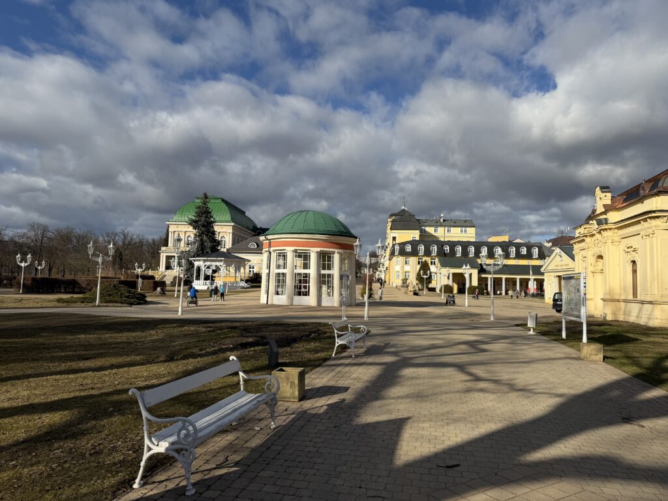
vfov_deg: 56.8
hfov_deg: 71.6
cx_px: 334
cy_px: 250
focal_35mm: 24
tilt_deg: +4.6
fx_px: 463
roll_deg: -2.2
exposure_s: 1/7353
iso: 80
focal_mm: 6.76
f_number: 1.78
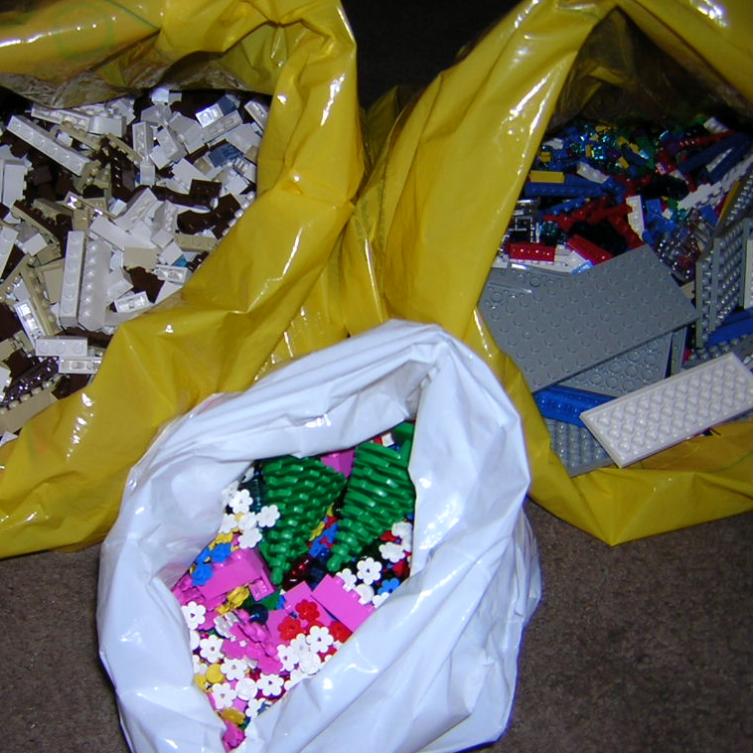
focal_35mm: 43
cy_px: 378
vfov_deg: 39.2
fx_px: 1058
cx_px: 293
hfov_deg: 39.0
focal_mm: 4.7
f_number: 2.6
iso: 100
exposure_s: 1/60.1
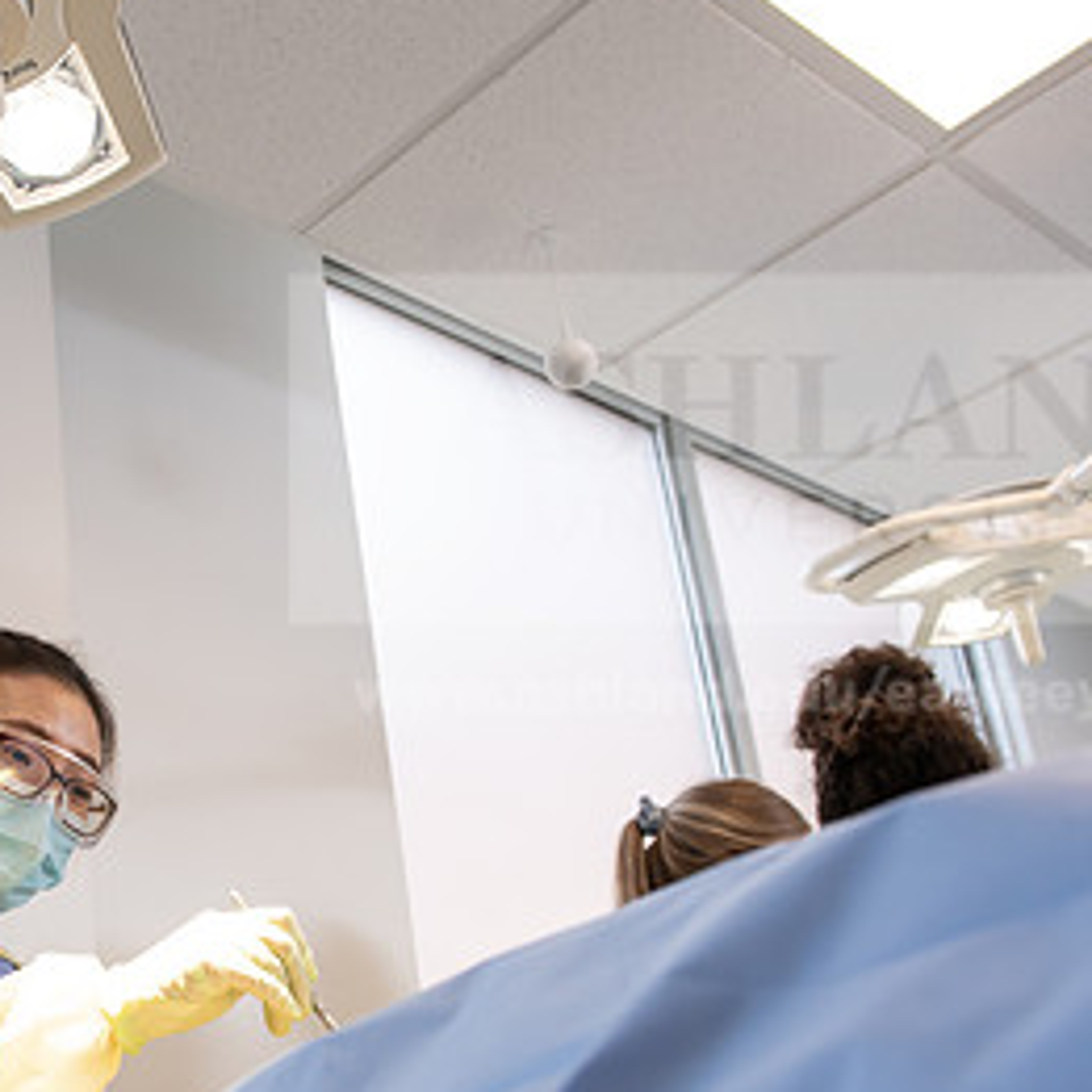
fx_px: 1820
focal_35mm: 51
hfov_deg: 32.2
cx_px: 163
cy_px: 780
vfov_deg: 32.9
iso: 400
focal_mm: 27
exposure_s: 1/200
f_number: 4
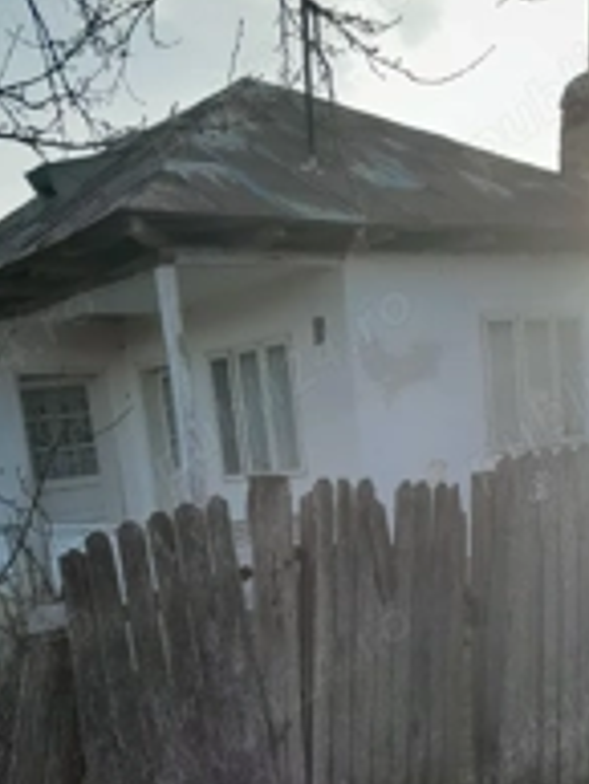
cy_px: 752
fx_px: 1269
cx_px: 362
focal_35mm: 56
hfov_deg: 26.1
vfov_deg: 32.1
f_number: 1.8
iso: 40
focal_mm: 4
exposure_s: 1/100
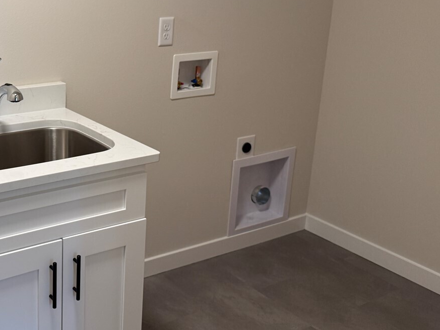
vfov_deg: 32.7
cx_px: 55
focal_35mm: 44
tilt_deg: -16.0
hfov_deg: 40.2
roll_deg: +0.5
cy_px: 117
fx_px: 559
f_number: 1.78
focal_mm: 6.76
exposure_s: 1/120
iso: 200
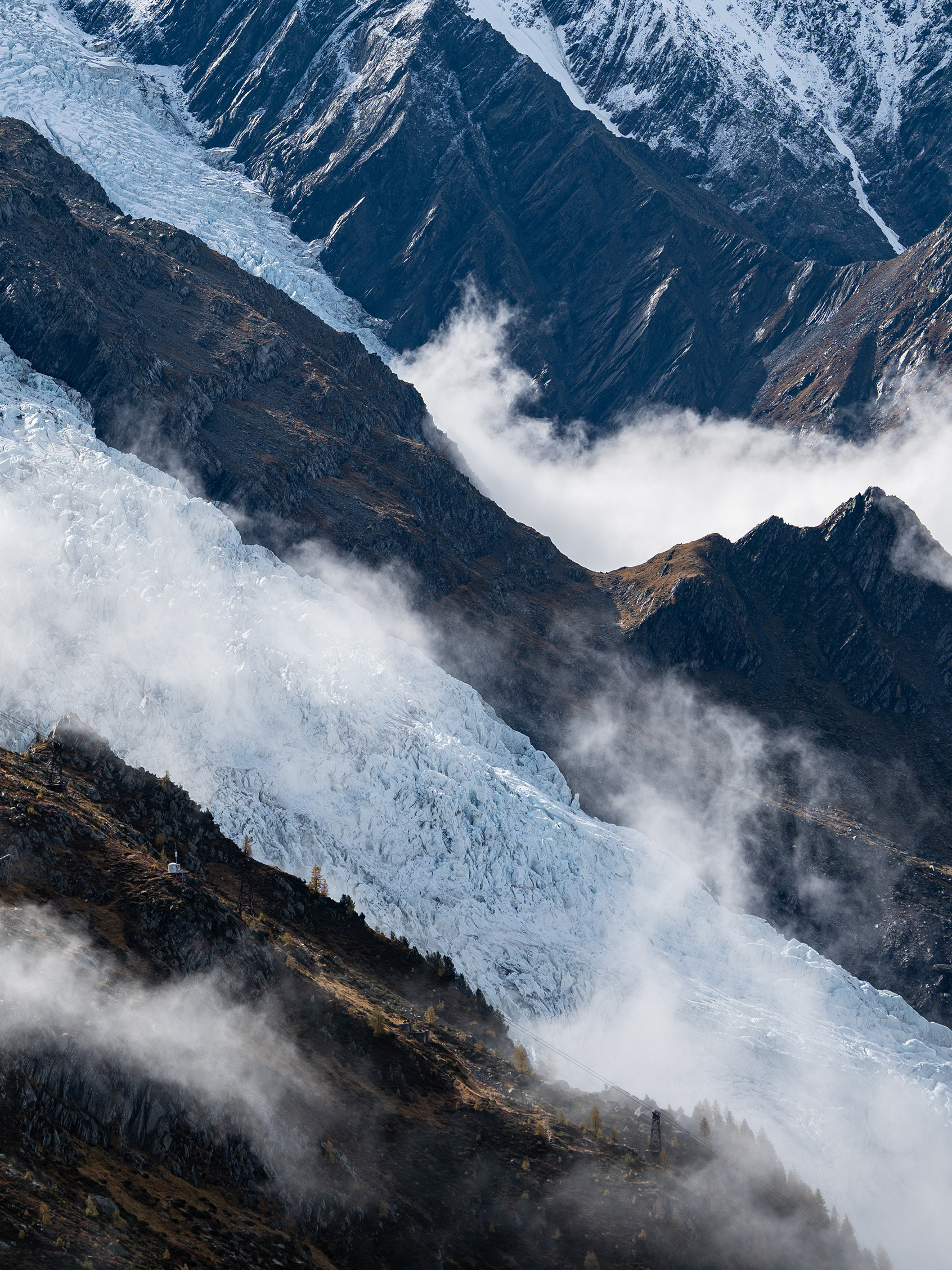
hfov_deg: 8.3
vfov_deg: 11.0
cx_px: 255
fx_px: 6564
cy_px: 187
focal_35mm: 179
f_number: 4.5
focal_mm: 105
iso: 160
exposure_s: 1/1600
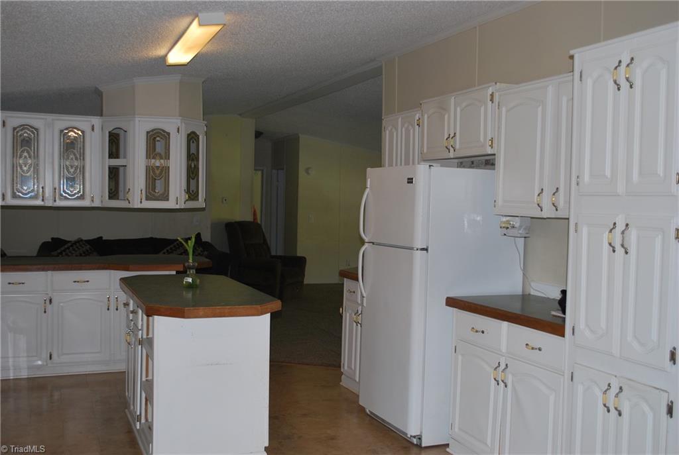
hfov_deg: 53.0
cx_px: 340
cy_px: 228
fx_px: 680
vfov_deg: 37.0
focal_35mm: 36
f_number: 4.2
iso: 200
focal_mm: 24
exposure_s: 1/60
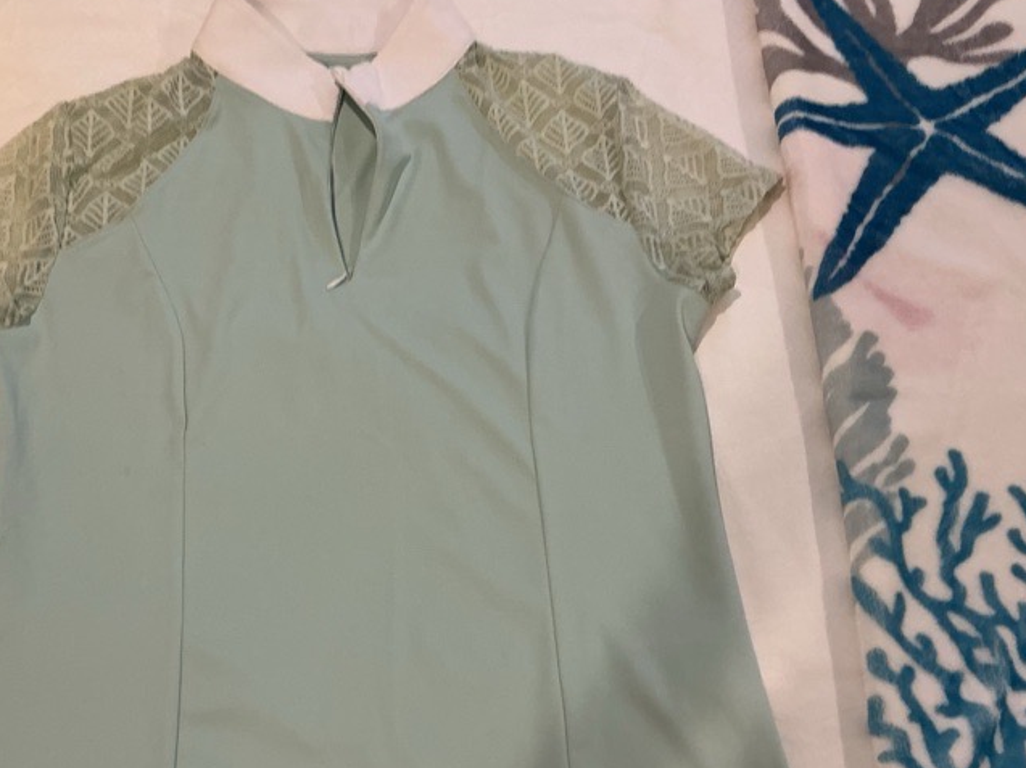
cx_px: 425
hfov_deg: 45.6
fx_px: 1215
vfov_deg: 34.9
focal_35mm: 41
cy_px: 493
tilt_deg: -64.4
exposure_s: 1/60
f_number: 1.8
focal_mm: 3
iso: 64
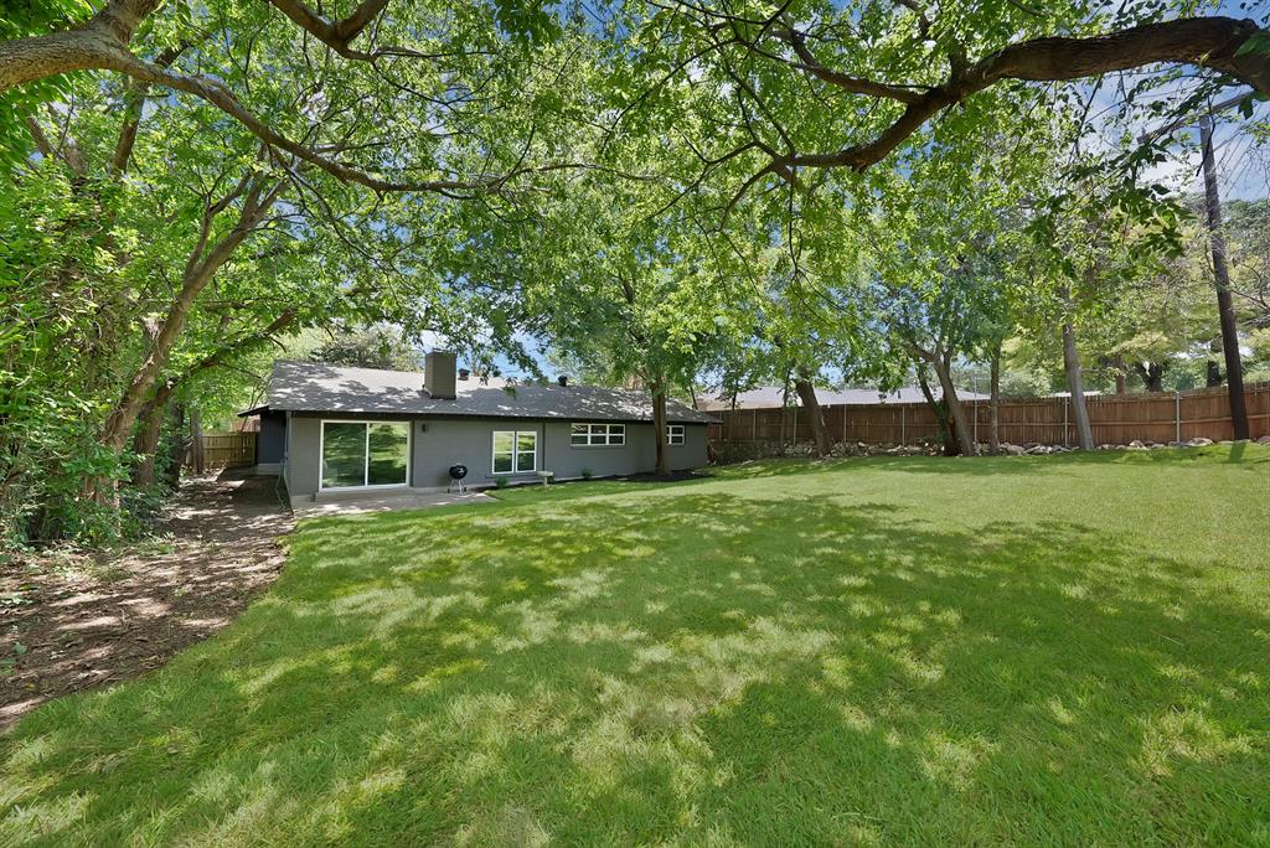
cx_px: 635
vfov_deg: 90.1
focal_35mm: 12
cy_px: 424
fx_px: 424
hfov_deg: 112.6
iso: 640
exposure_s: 1/40
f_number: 9
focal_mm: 12
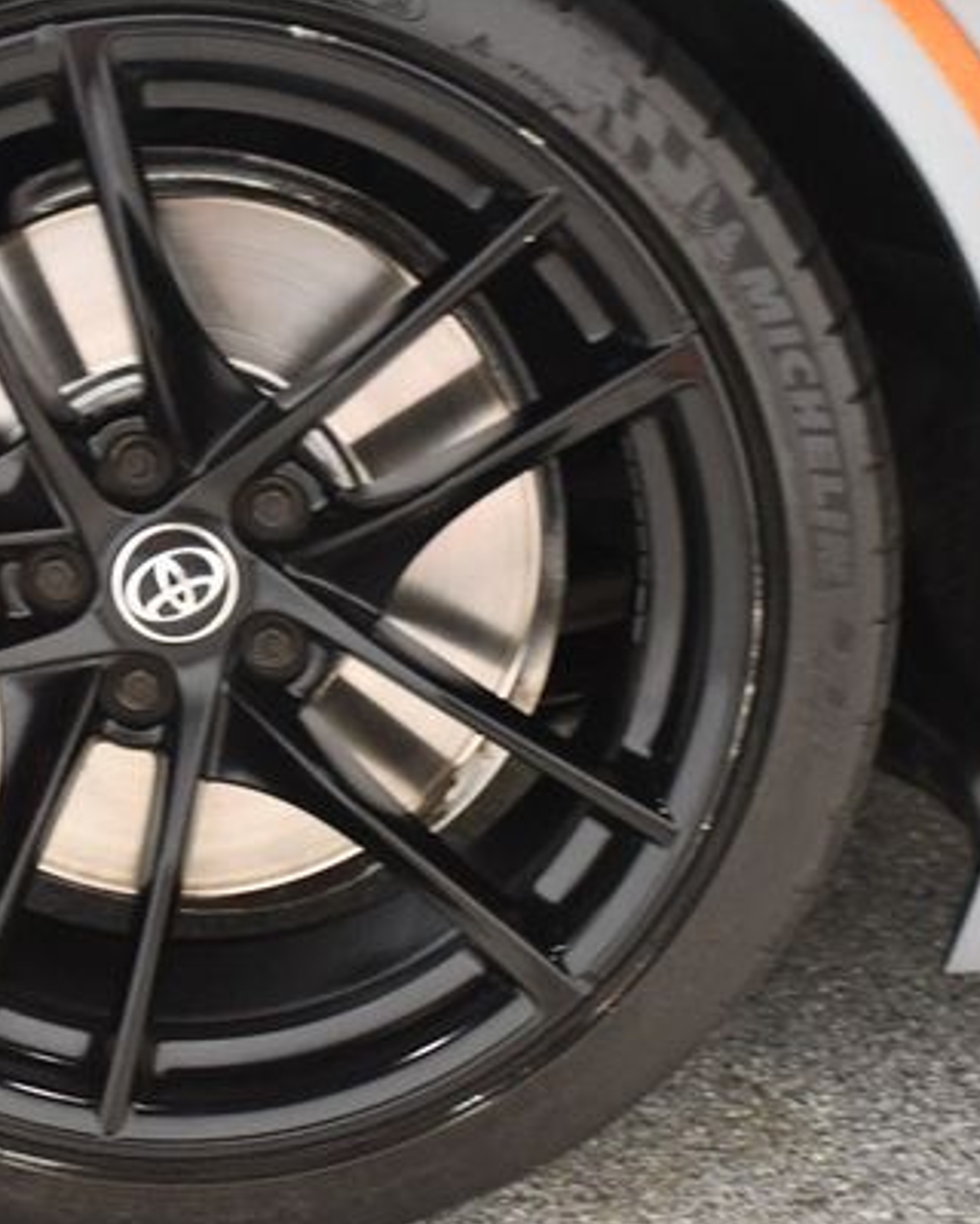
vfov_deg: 21.3
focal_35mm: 90
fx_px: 3263
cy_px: 615
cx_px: 181
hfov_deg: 16.9
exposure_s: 1/60
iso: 8000
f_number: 4.5
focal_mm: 40
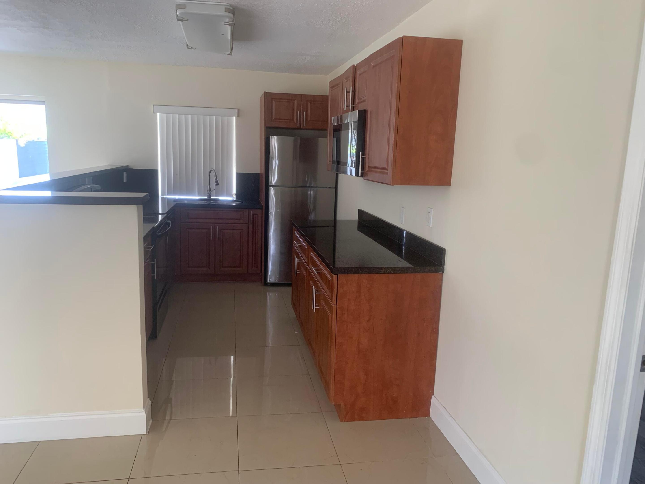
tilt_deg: -9.3
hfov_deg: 67.3
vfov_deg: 53.1
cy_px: 242
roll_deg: -2.1
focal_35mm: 26
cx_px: 322
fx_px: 484
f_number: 1.8
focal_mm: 4.25
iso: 100
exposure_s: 1/82
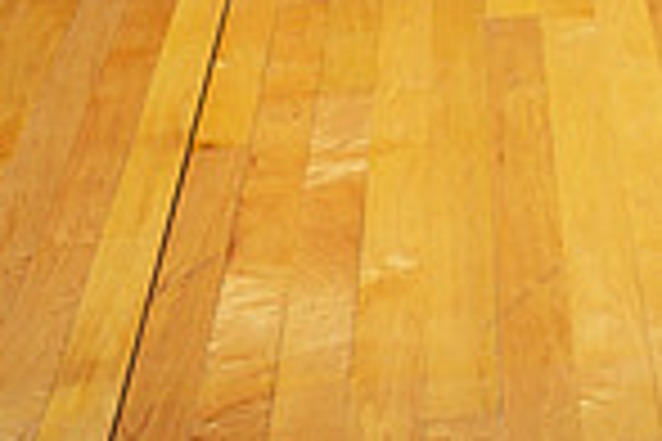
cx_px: 500
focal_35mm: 116
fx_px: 2133
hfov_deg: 17.5
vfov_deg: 10.5
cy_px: -540
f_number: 8
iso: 100
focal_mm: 38
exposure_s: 1/125
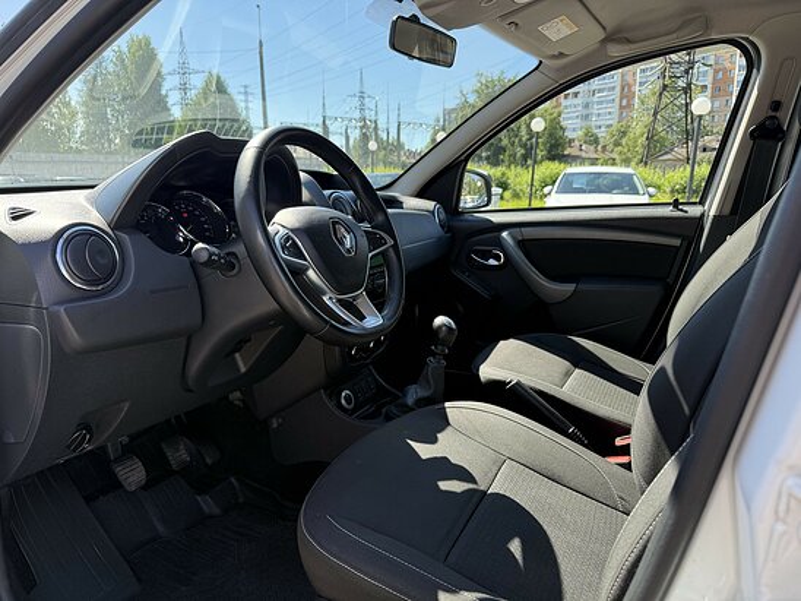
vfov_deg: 56.8
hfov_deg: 71.6
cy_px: 300
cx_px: 400
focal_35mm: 24
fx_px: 555
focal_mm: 6.76
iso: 100
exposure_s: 1/643
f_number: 1.78
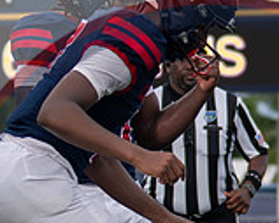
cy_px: 151
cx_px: 369
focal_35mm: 760
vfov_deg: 2.0
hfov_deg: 2.5
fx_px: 6272
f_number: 2.8
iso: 90
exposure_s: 1/1000
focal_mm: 82
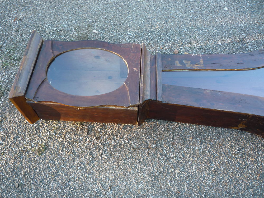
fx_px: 229
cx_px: 132
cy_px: 99
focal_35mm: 30
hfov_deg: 60.0
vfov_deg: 46.8
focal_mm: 5.2
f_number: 3.3
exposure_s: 1/30
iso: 125
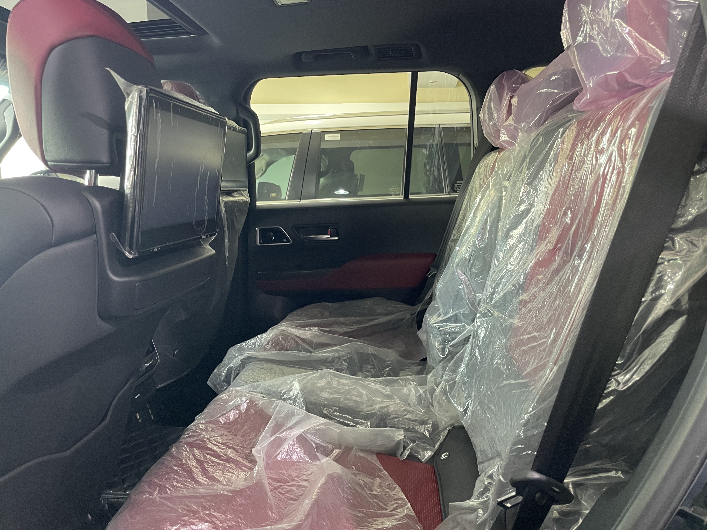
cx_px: 354
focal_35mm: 26
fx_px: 531
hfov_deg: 67.3
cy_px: 265
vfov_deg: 53.1
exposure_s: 1/50
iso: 400
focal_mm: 4.2
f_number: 1.6
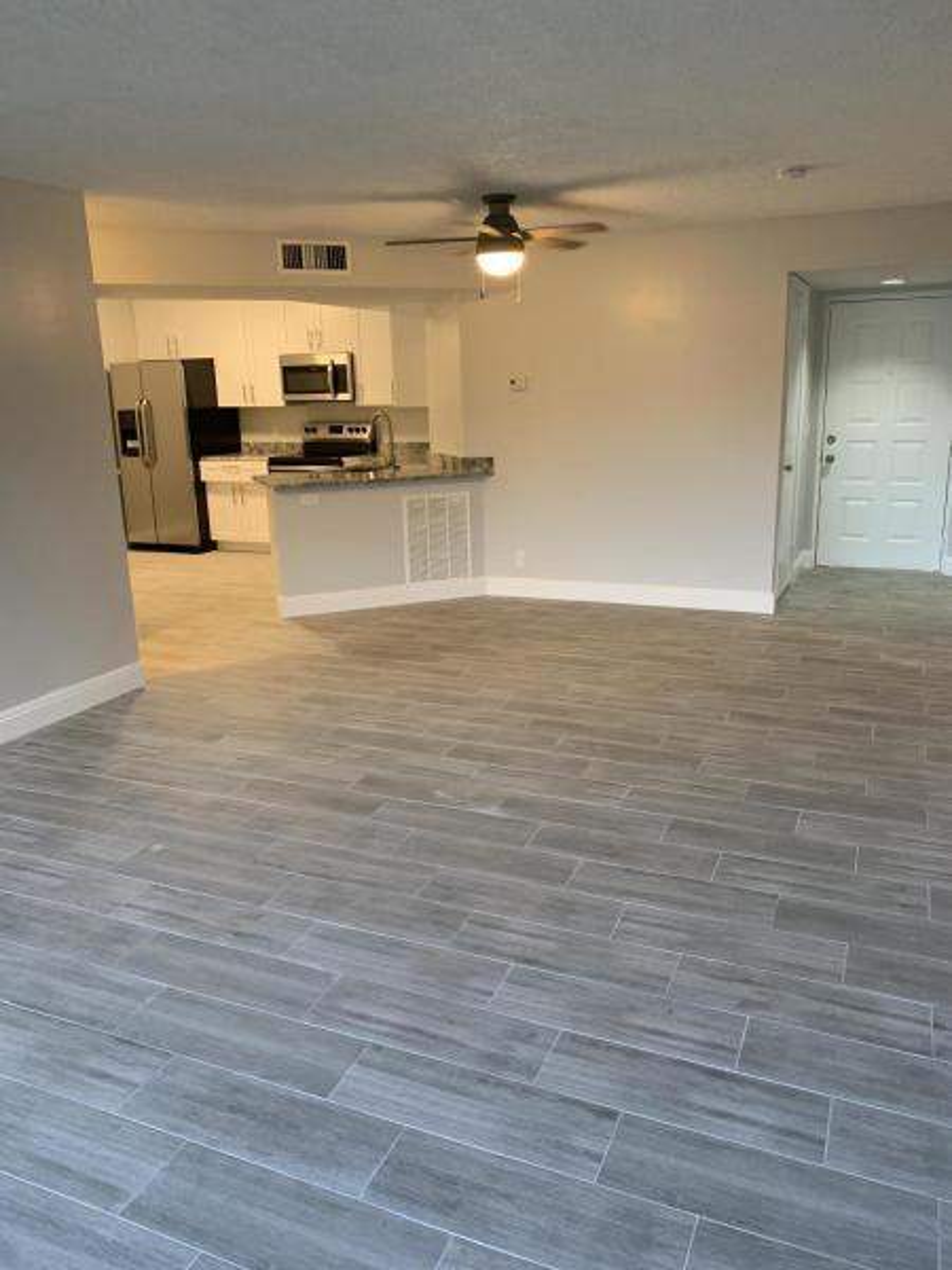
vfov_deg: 67.3
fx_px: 953
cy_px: 635
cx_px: 476
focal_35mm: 26
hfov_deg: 53.1
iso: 200
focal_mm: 4.25
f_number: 1.8
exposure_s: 1/60
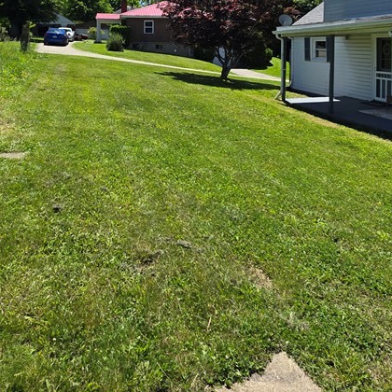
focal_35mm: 28
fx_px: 359
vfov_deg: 51.8
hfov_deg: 57.3
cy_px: 53
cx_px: 193
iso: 40
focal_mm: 2.2
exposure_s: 1/2246
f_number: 1.9
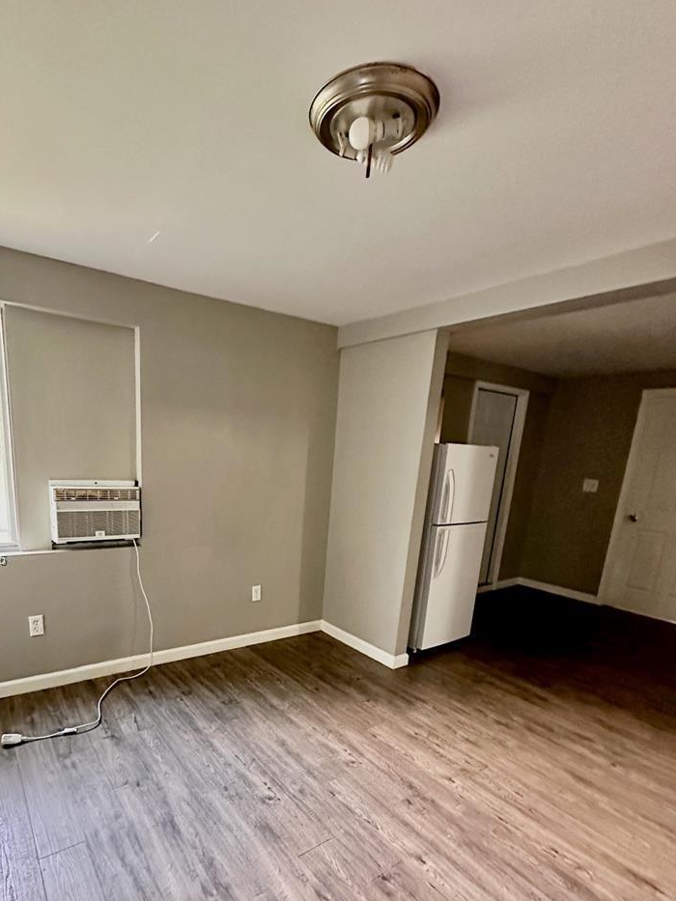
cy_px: 561
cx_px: 262
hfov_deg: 70.7
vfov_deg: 86.1
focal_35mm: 18
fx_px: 469
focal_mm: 2.22
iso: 1250
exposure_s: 1/60
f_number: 2.2
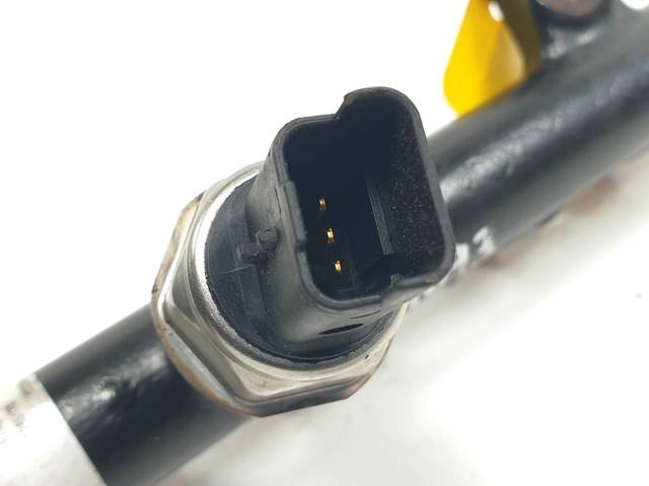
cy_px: 243
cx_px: 324
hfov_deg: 67.3
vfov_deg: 53.0
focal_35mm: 26
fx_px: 487
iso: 50
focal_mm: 4.3
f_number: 2.4
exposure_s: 1/109
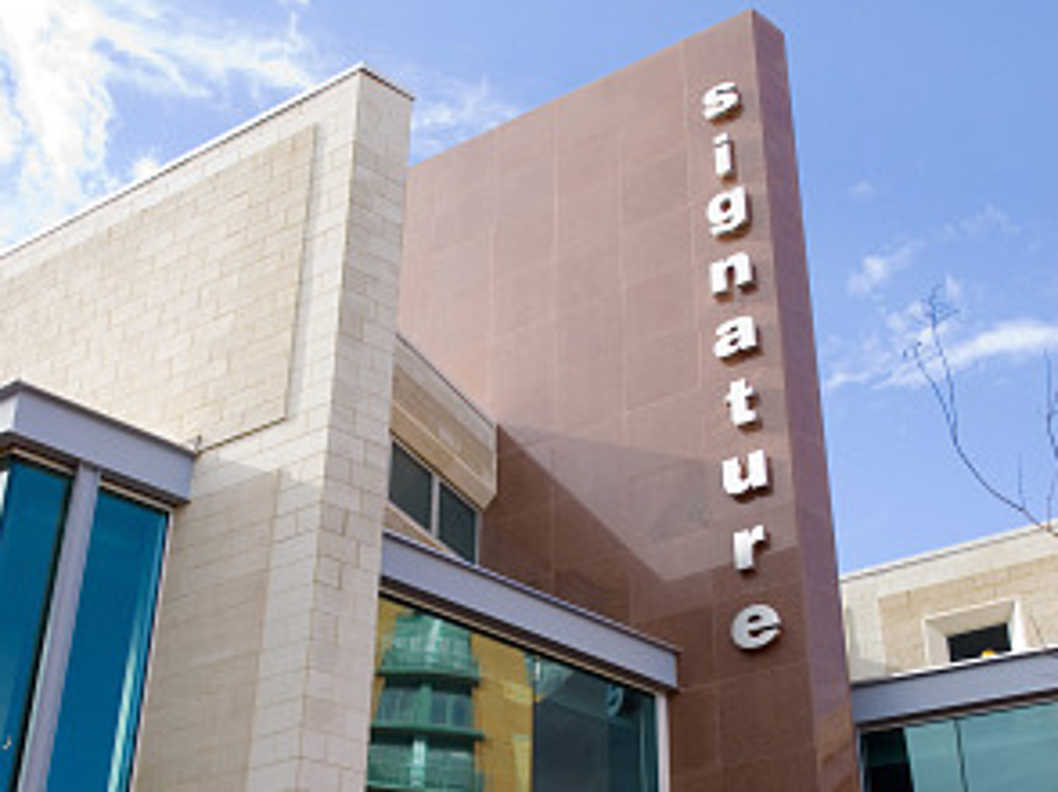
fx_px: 1344
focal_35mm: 44
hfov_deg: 43.0
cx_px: 533
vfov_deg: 31.9
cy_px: 646
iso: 100
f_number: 5.6
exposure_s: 1/90
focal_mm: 20
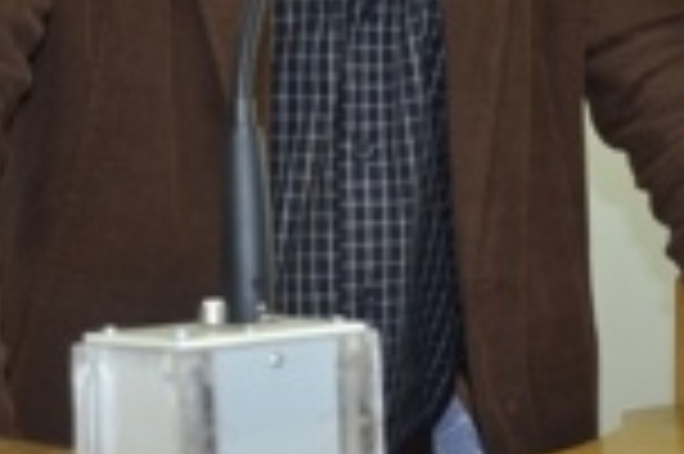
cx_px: 454
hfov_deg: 16.5
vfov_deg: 10.7
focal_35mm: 124
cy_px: -164
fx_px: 2353
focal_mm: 28
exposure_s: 1/60
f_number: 4
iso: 800
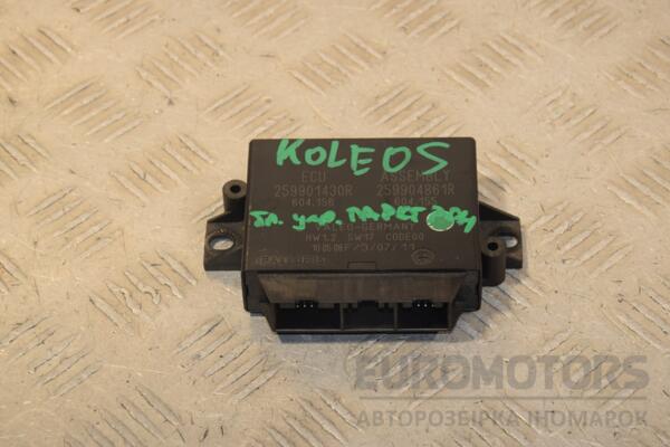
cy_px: 224
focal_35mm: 112
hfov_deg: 18.2
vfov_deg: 12.2
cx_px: 335
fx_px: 2094
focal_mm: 75
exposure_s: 1/200
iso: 800
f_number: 9
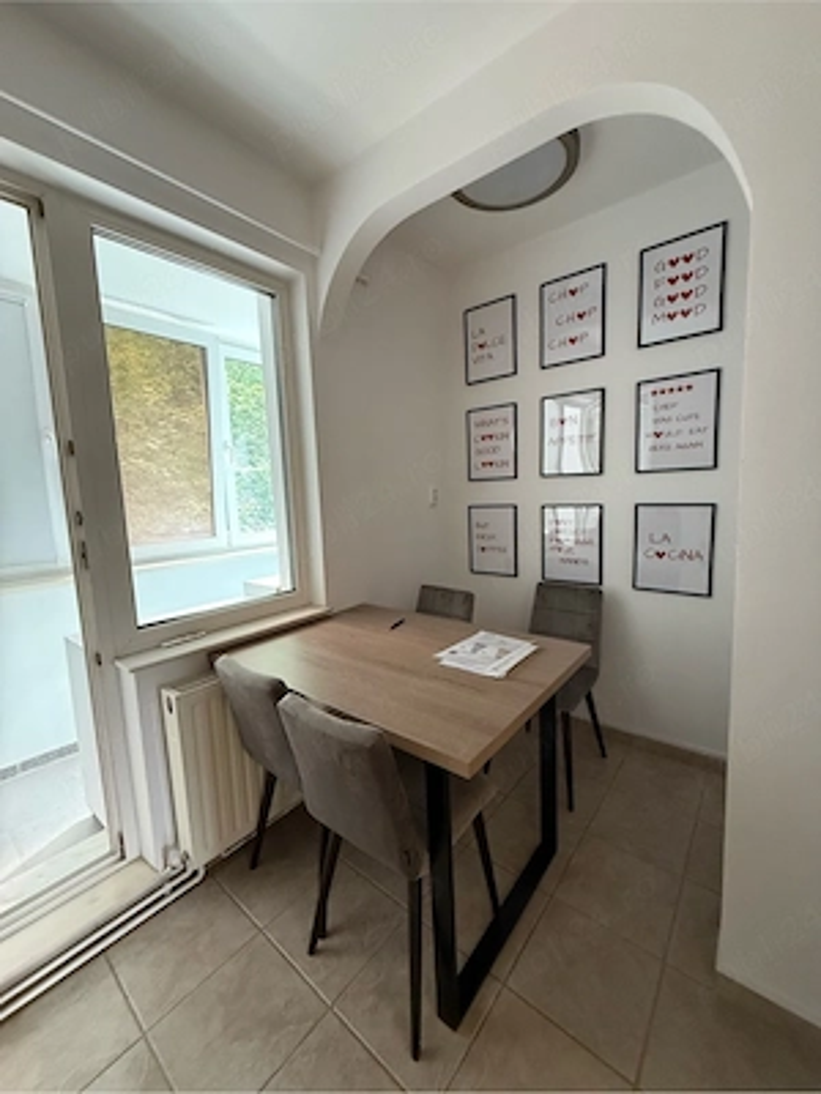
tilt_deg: -6.2
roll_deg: +2.5
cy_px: 547
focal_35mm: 14
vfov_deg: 102.1
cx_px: 410
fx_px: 443
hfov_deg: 85.7
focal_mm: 2.22
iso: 640
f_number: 2.2
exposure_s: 1/60
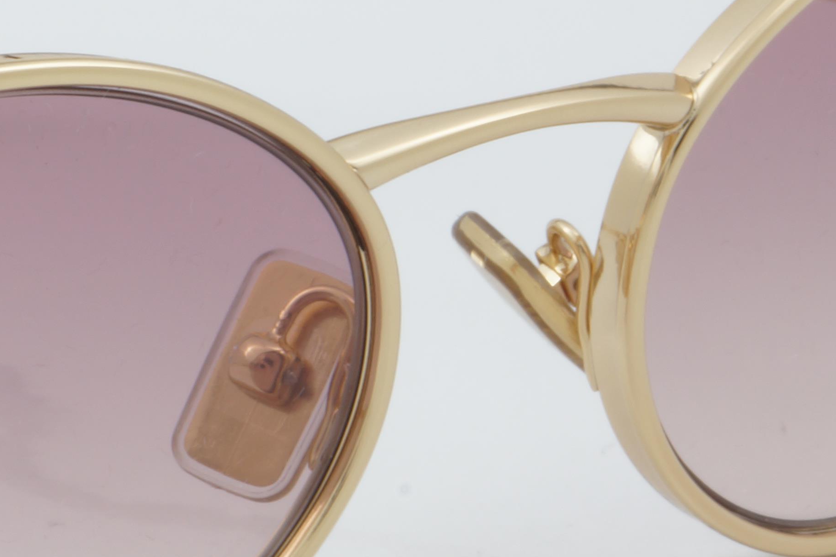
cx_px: -159
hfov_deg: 8.3
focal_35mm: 247
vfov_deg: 5.6
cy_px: 349
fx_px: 5736
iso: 100
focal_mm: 50
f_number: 32
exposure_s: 1/3
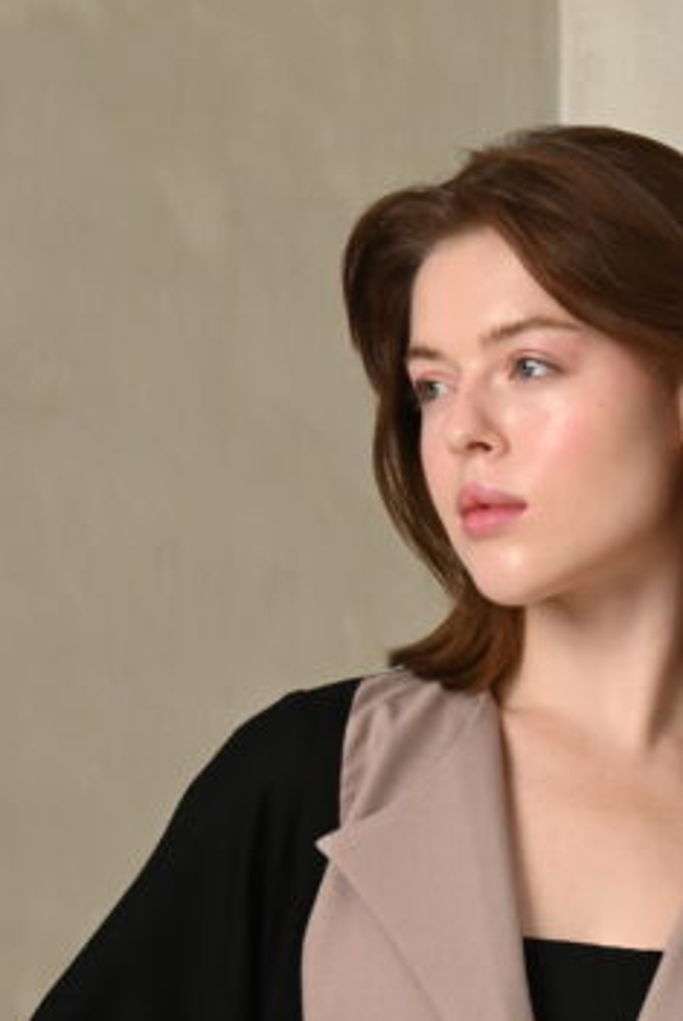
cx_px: 424
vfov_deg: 6.7
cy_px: 1315
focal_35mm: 306
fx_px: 8682
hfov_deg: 4.5
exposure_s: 1/125
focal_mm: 105
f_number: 8
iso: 200
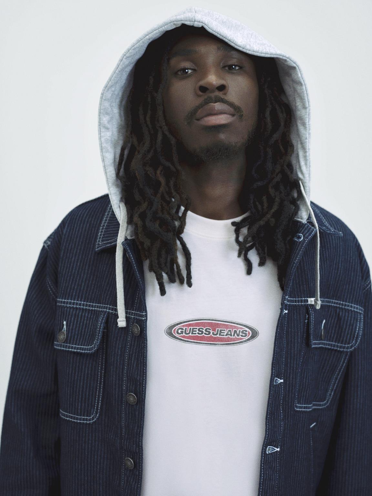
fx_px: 903
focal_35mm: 63
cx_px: 186
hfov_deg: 23.3
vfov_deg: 30.7
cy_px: 248
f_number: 4
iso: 400
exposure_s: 1/125
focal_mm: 80
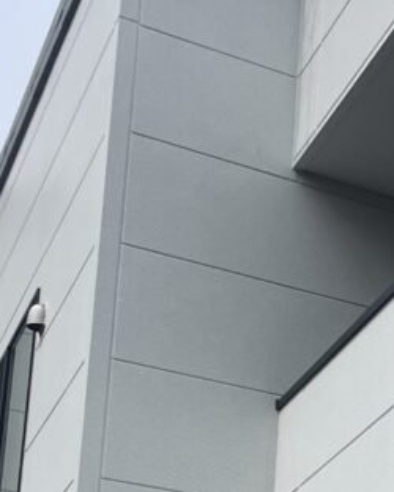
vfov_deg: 17.2
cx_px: 719
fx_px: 1514
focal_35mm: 104
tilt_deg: +13.4
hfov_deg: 13.3
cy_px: 654
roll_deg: +0.9
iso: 50
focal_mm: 4.2
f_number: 1.6
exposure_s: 1/5556
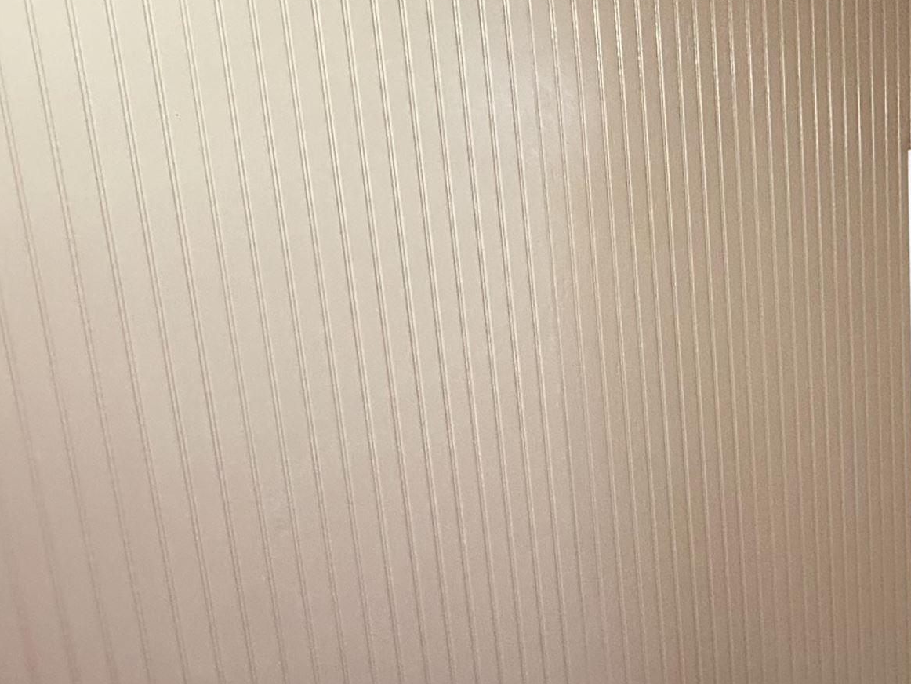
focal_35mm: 37
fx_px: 974
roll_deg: -0.5
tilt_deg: -12.5
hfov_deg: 41.2
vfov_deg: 37.4
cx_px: 978
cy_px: 540
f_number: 2.2
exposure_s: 1/60
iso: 500
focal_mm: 2.22
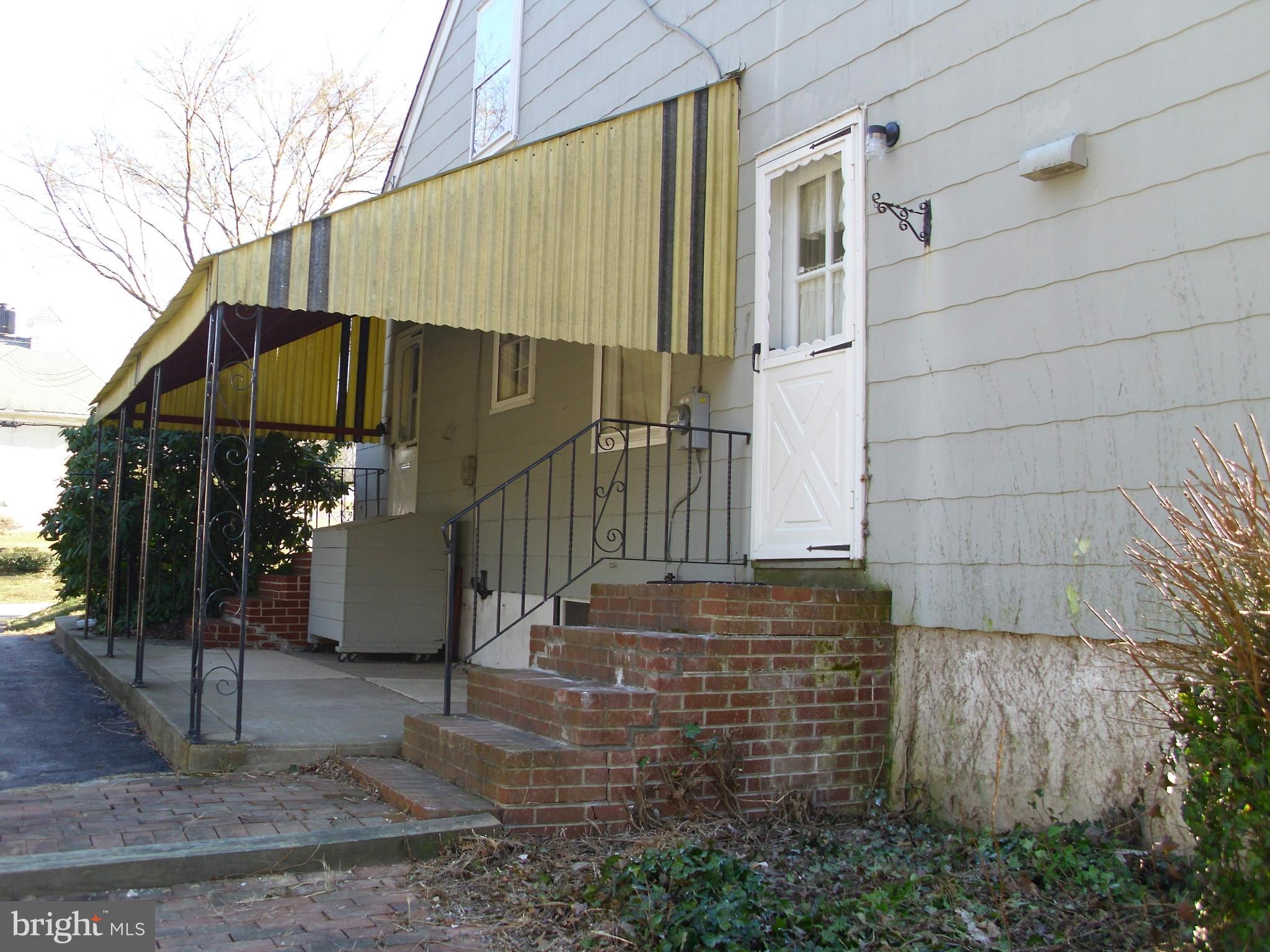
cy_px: 476
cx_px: 635
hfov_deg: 49.0
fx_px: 1394
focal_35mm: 38
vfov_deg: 37.7
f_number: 3
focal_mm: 6.36
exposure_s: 1/98
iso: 50
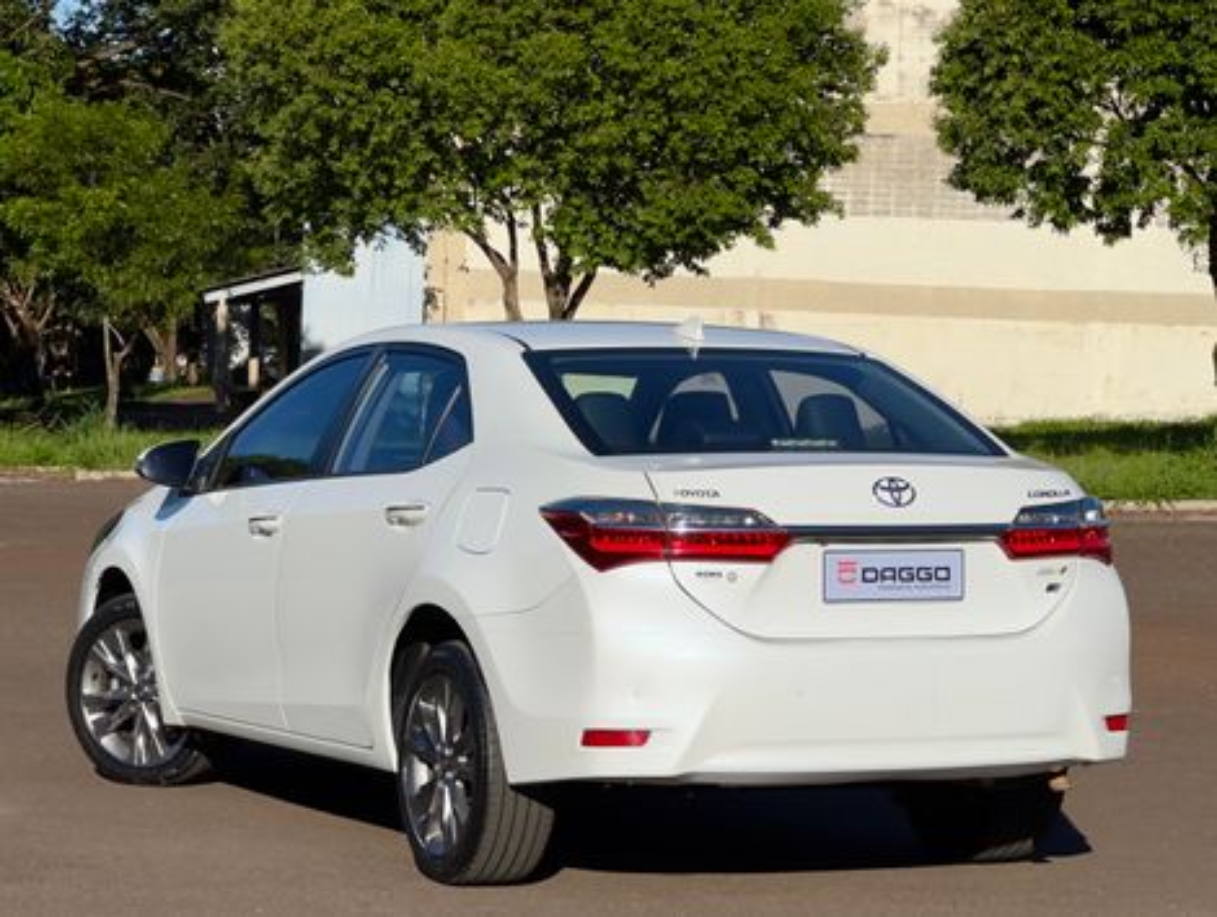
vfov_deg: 19.2
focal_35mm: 77
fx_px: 2711
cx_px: 608
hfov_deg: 25.3
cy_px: 458
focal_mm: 9
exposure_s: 1/1727
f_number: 2.8
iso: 25
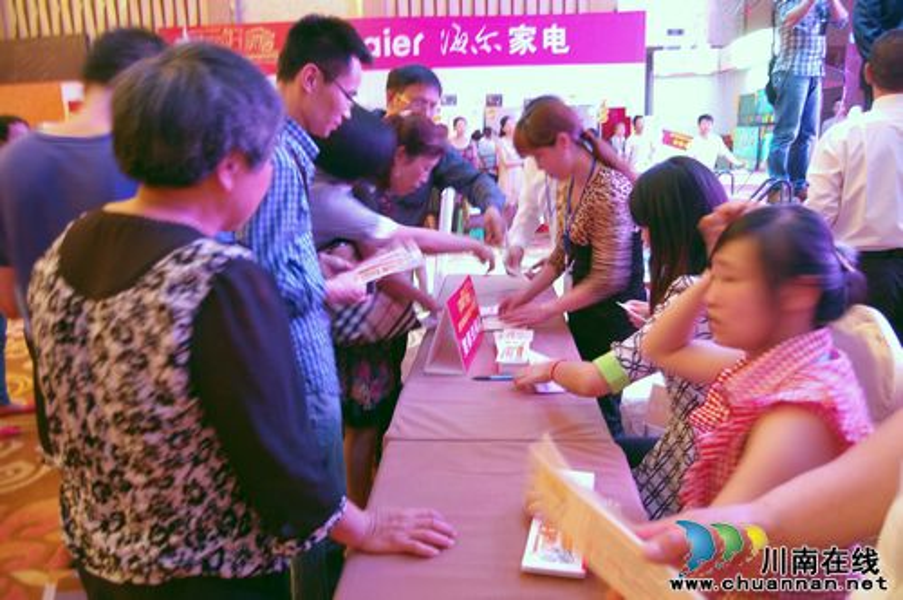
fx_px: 676
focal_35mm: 27
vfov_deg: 47.8
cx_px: 452
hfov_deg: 67.4
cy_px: 300
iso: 800
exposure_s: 1/10
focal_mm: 18
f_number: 3.5
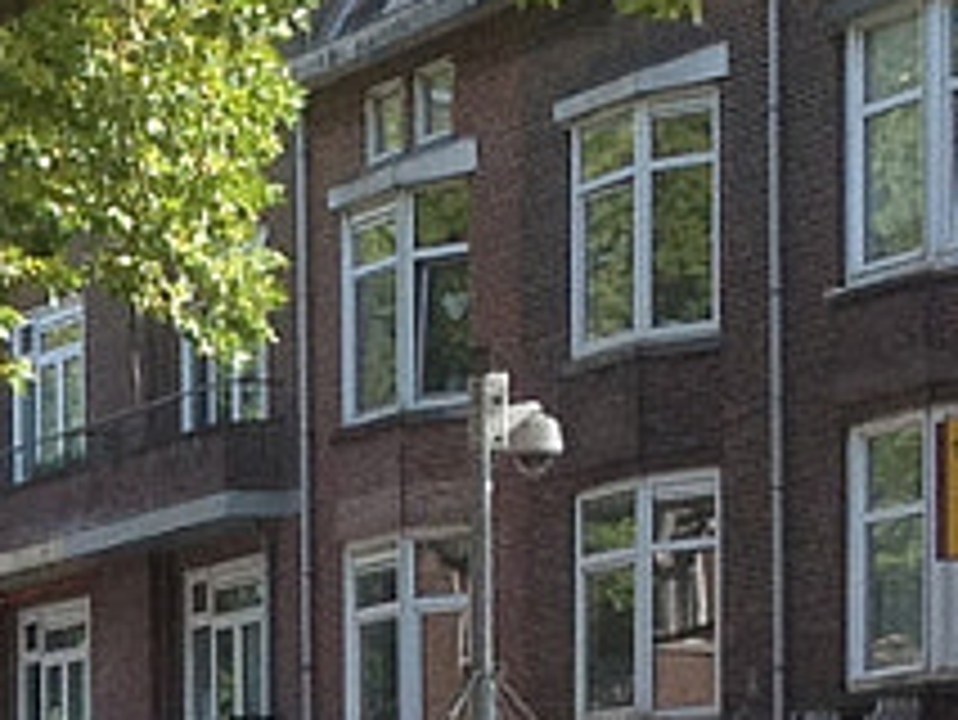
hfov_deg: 7.3
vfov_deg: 5.6
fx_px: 7283
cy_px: 1089
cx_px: -828
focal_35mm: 263
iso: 50
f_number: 2.4
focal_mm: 4.28
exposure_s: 1/400
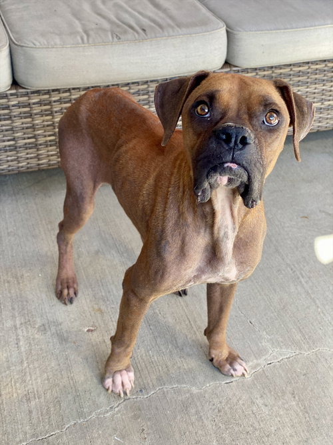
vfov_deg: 36.8
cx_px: 166
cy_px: 222
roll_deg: -1.5
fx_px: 667
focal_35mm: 52
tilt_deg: -35.9
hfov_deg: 28.0
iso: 40
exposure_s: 1/122
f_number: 2
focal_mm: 6
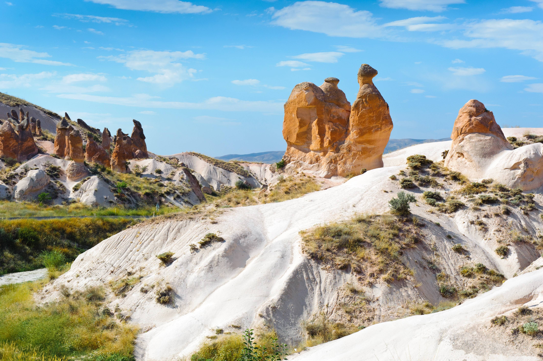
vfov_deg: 24.2
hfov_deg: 35.7
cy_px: 180
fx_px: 844
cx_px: 272
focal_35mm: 56
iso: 320
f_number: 11
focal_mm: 56
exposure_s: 1/200
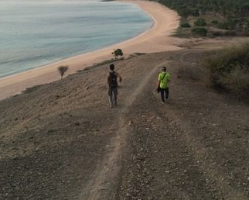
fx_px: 332
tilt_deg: -12.7
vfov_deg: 33.1
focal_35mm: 45
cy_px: 61
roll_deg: +0.2
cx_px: 156
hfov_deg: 40.8
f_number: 2.2
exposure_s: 1/33
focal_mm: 4.15
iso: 160
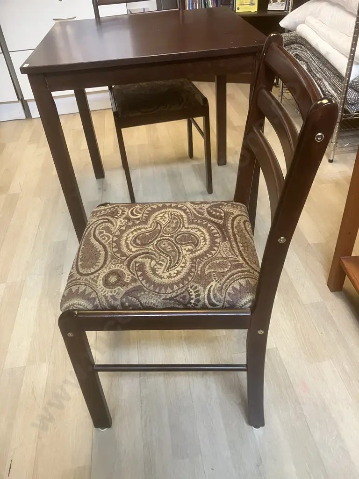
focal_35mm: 28
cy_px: 240
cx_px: 180
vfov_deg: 63.4
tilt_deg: -36.7
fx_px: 387
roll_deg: +5.1
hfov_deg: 49.7
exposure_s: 1/50
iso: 320
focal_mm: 3.99
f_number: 1.8
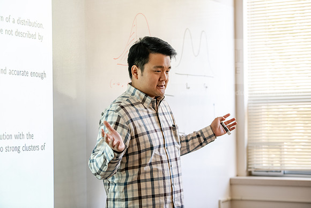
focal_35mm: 98
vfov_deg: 14.0
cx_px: 156
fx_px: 847
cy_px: 104
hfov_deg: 20.8
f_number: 3.2
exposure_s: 1/200
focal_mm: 98
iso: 1600
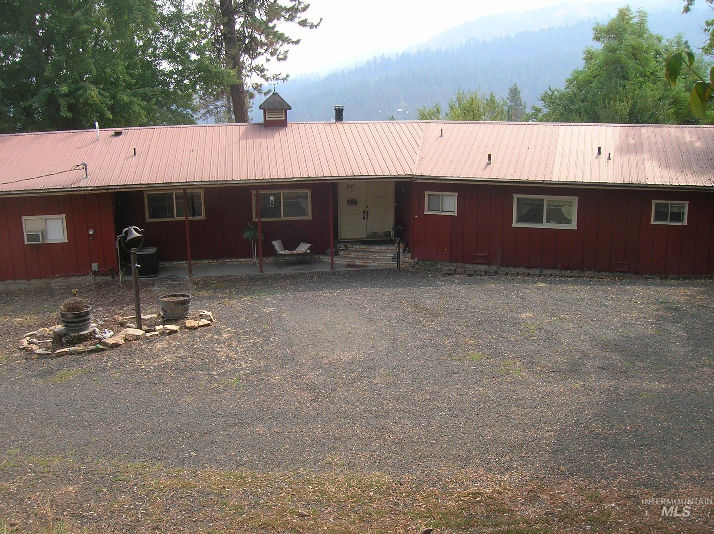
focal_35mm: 34
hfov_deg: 54.0
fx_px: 701
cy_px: 267
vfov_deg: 41.7
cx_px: 357
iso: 50
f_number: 4.9
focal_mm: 5.7
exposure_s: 1/112
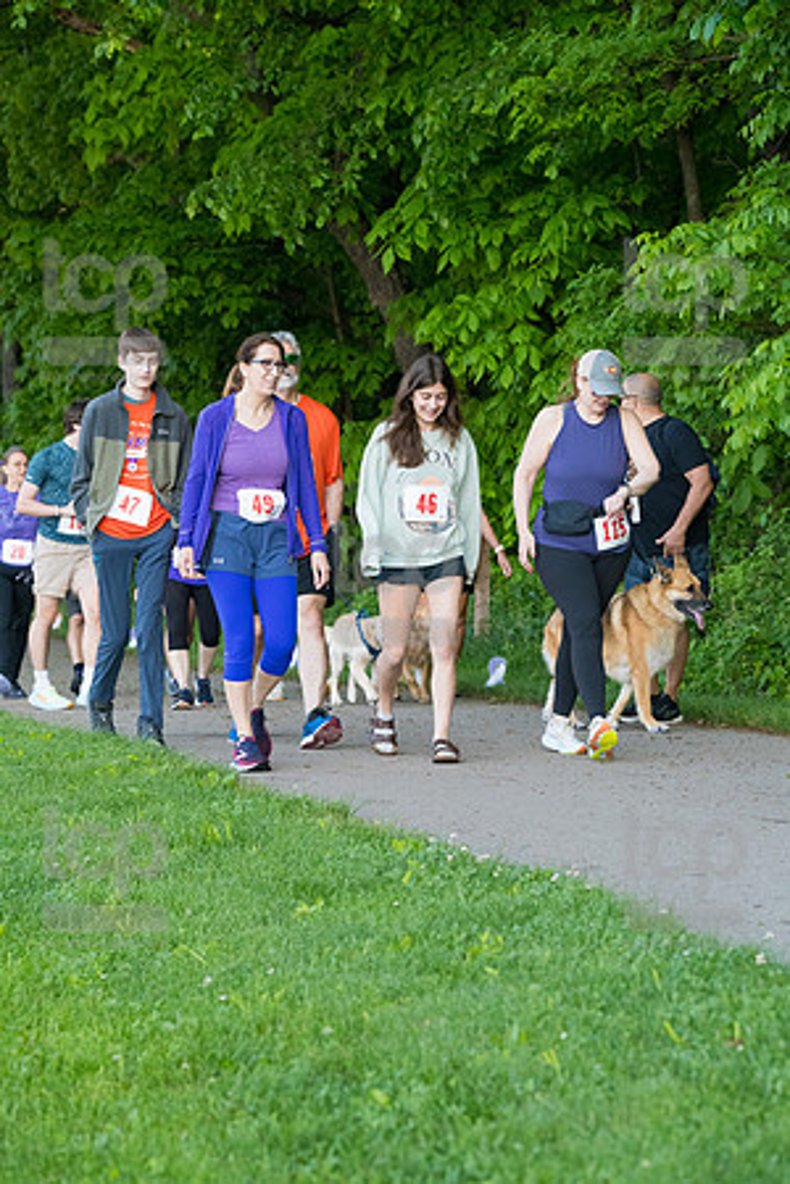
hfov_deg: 12.5
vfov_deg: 18.6
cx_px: 395
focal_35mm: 110
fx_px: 3621
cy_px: 592
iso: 4000
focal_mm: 110
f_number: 5.6
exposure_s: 1/1600
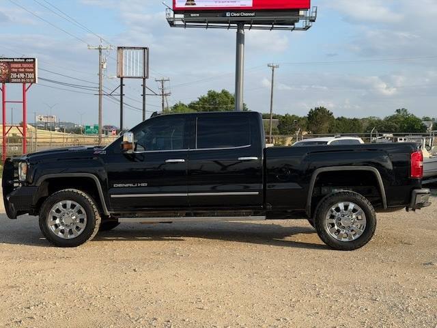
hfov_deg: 39.7
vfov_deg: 30.3
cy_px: 164
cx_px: 218
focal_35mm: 48
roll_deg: -1.5
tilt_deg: -3.0
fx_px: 606
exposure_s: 1/2667
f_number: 1.78
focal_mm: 6.76
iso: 64
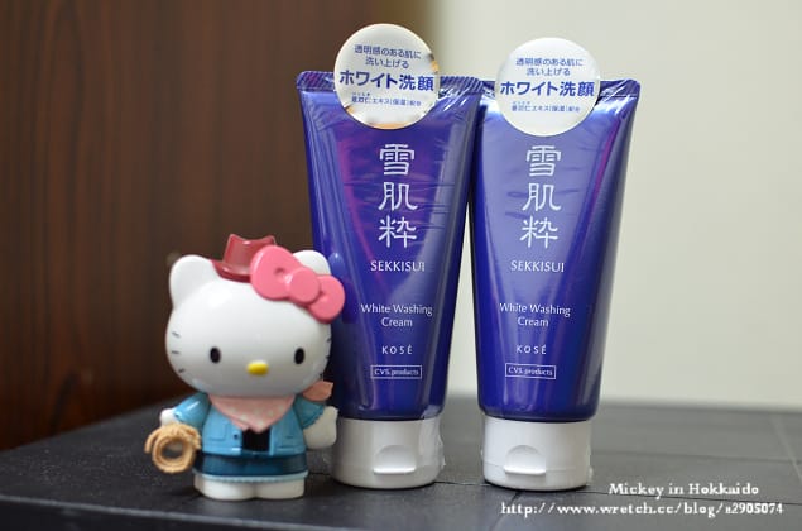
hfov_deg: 37.9
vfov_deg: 25.6
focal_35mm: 52
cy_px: 266
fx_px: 1167
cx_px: 401
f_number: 2.8
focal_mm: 35
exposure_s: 1/60
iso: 1250
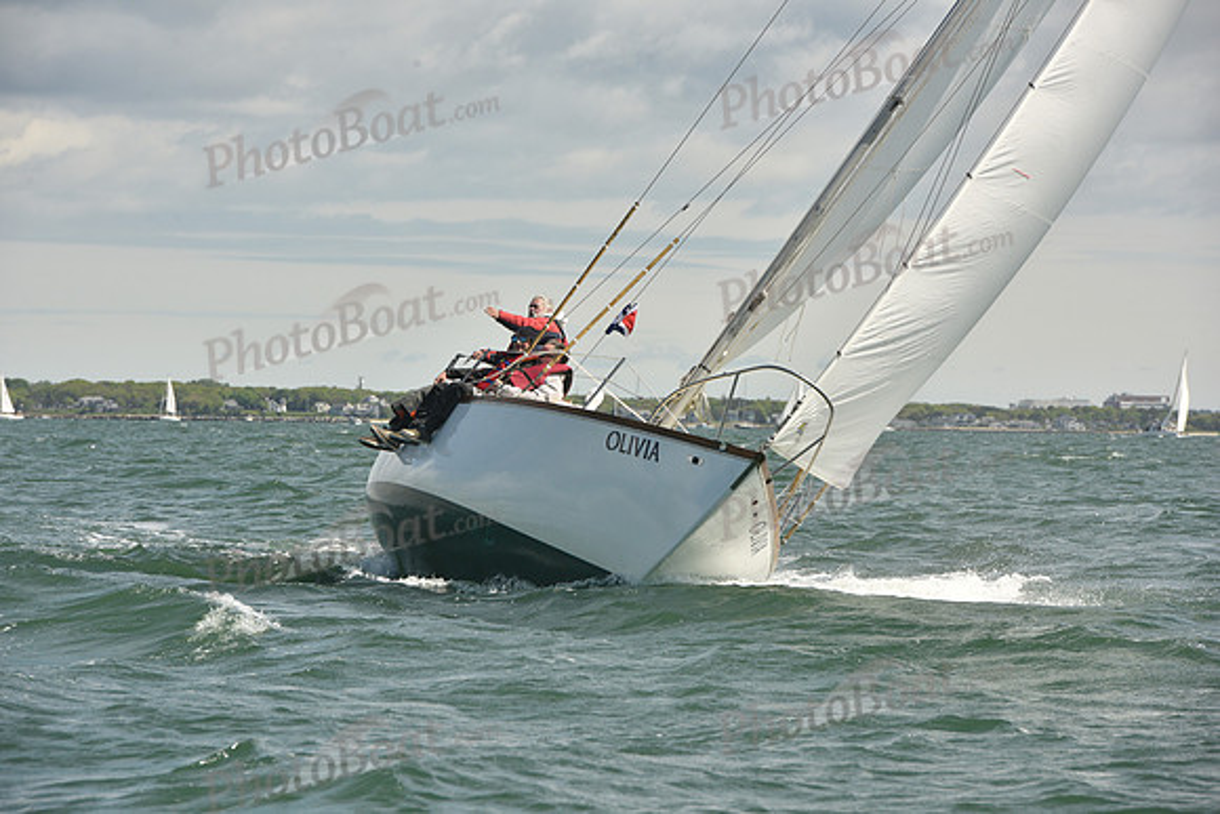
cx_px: 610
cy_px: 407
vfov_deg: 6.9
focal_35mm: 200
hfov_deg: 10.3
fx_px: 6779
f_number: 11
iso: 320
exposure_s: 1/800
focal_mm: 200
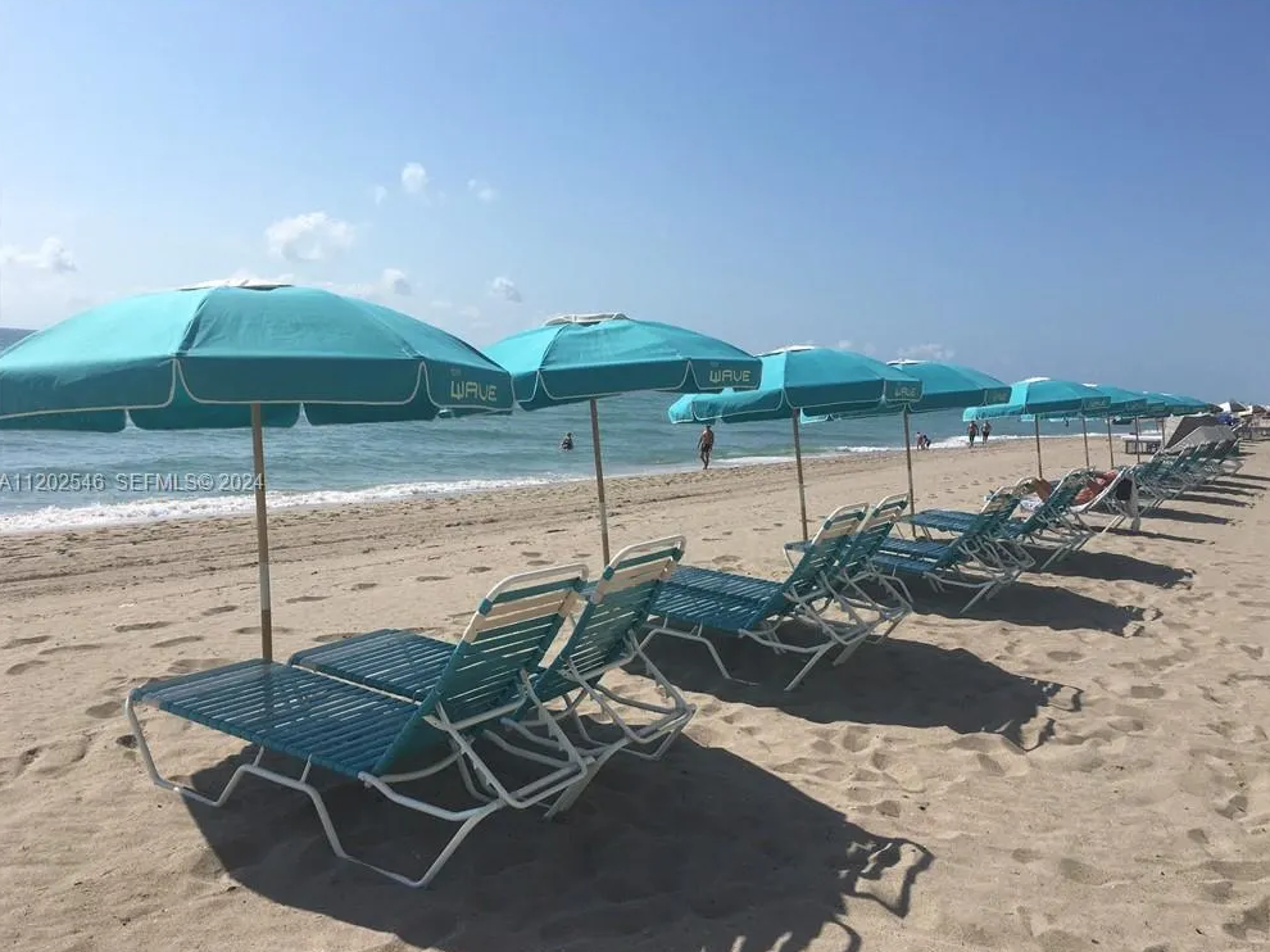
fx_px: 1100
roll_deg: -3.1
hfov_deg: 60.0
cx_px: 650
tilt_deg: -6.0
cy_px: 484
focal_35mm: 30
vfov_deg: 46.8
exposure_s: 1/3077
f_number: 2.2
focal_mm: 4.15
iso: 25
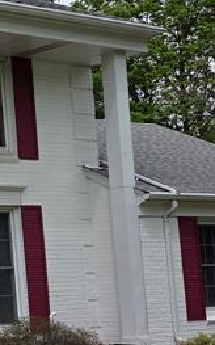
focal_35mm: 95
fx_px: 892
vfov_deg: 21.9
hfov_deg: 11.9
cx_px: -248
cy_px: 193
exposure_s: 1/6217
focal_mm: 5.4
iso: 80
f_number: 1.8
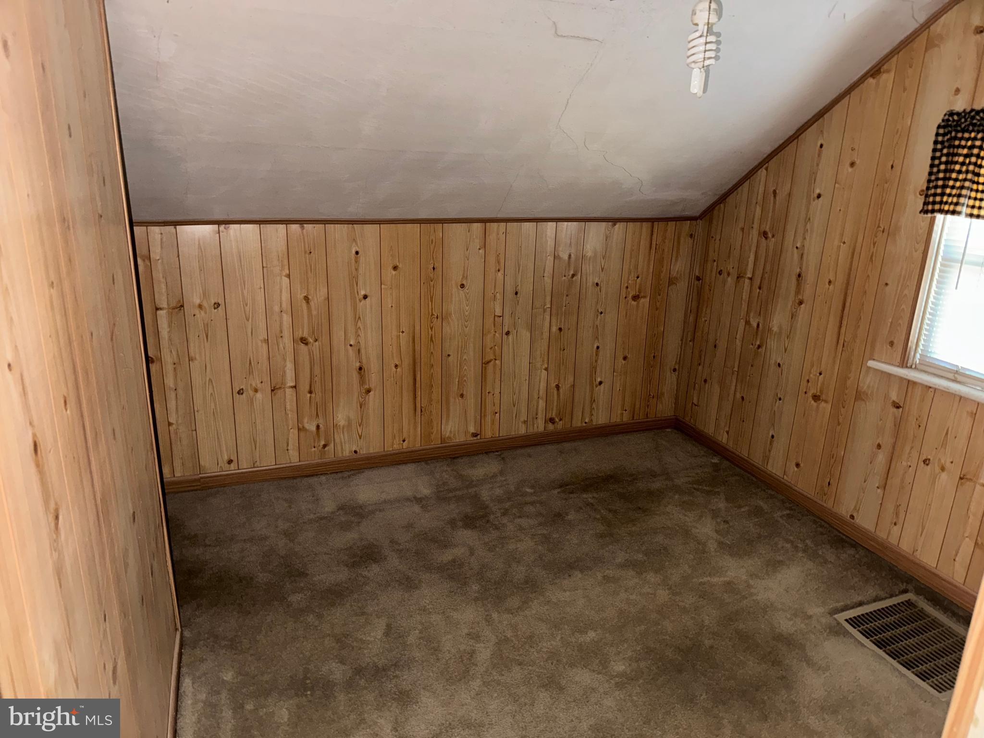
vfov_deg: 56.8
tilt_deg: -16.6
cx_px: 492
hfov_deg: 71.6
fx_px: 682
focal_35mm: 24
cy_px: 369
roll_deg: -2.4
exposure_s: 1/5
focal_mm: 6.86
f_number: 1.78
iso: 160
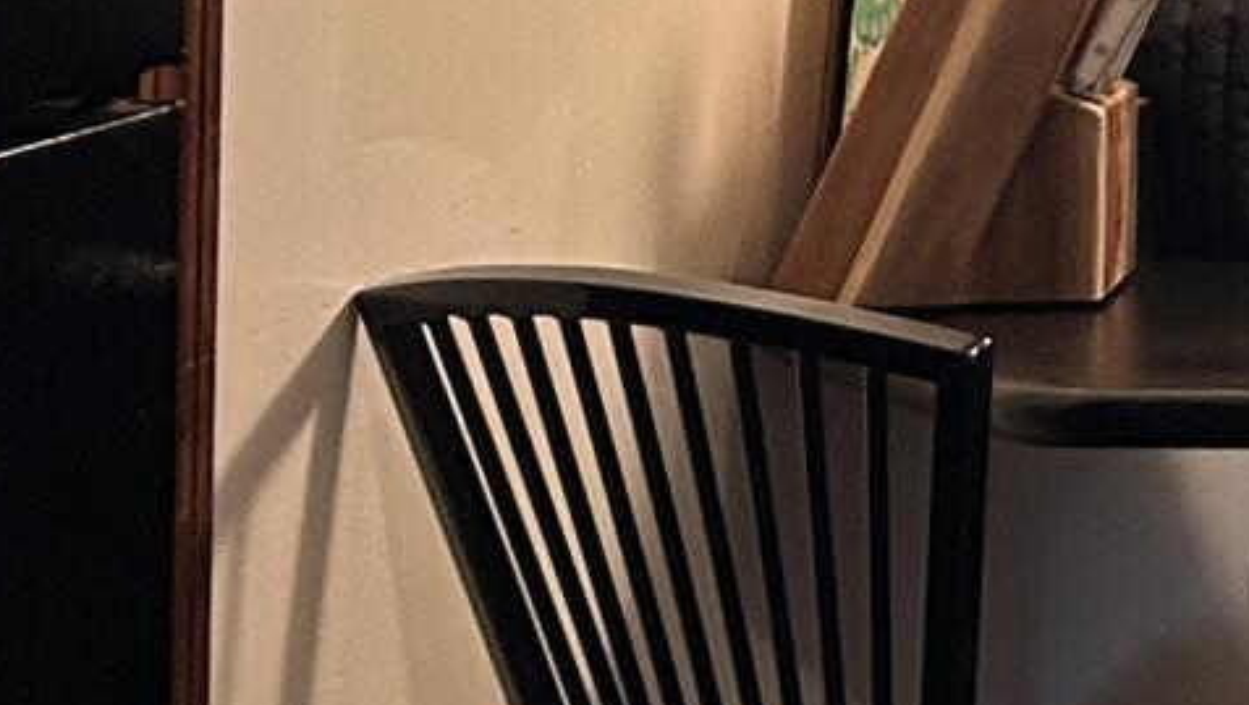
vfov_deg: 6.5
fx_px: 5899
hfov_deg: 10.0
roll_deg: -1.1
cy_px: -941
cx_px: 3349
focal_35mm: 178
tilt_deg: -0.3
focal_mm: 5.7
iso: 125
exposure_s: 1/60
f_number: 1.5
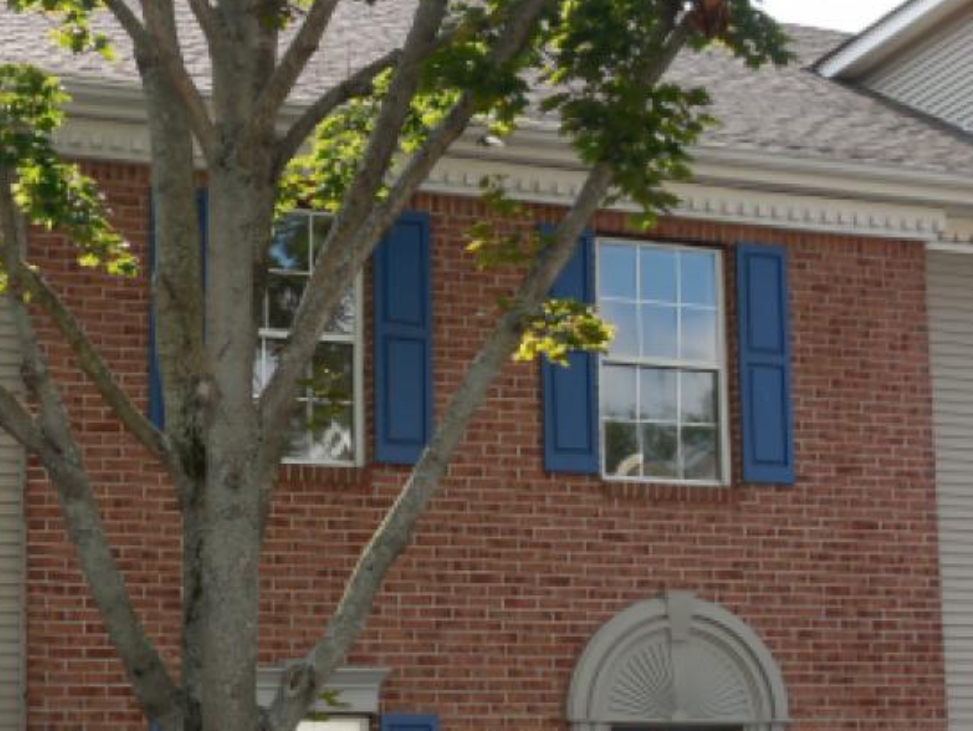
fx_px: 2109
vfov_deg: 19.4
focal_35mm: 75
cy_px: 630
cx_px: 344
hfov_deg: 25.9
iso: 125
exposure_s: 1/400
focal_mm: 7.1
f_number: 3.6
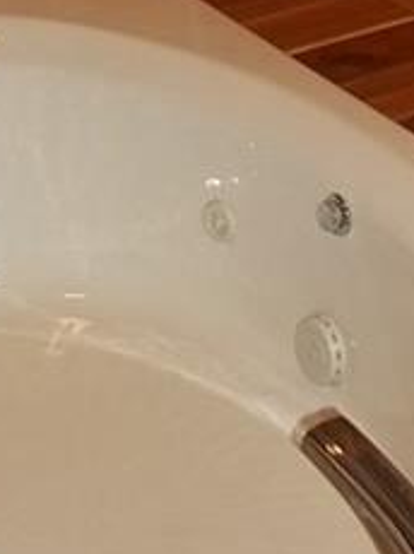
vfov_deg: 17.7
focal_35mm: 107
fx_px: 1709
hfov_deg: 13.8
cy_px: -70
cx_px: 238
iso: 160
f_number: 2.9
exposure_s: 1/30
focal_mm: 5.7
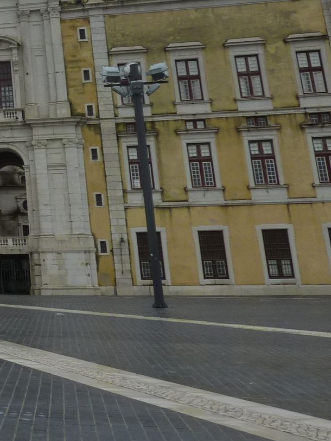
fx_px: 803
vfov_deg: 29.2
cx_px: -205
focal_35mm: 63
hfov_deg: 19.4
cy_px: 26
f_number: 4
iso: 125
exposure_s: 1/500
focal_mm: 4.1
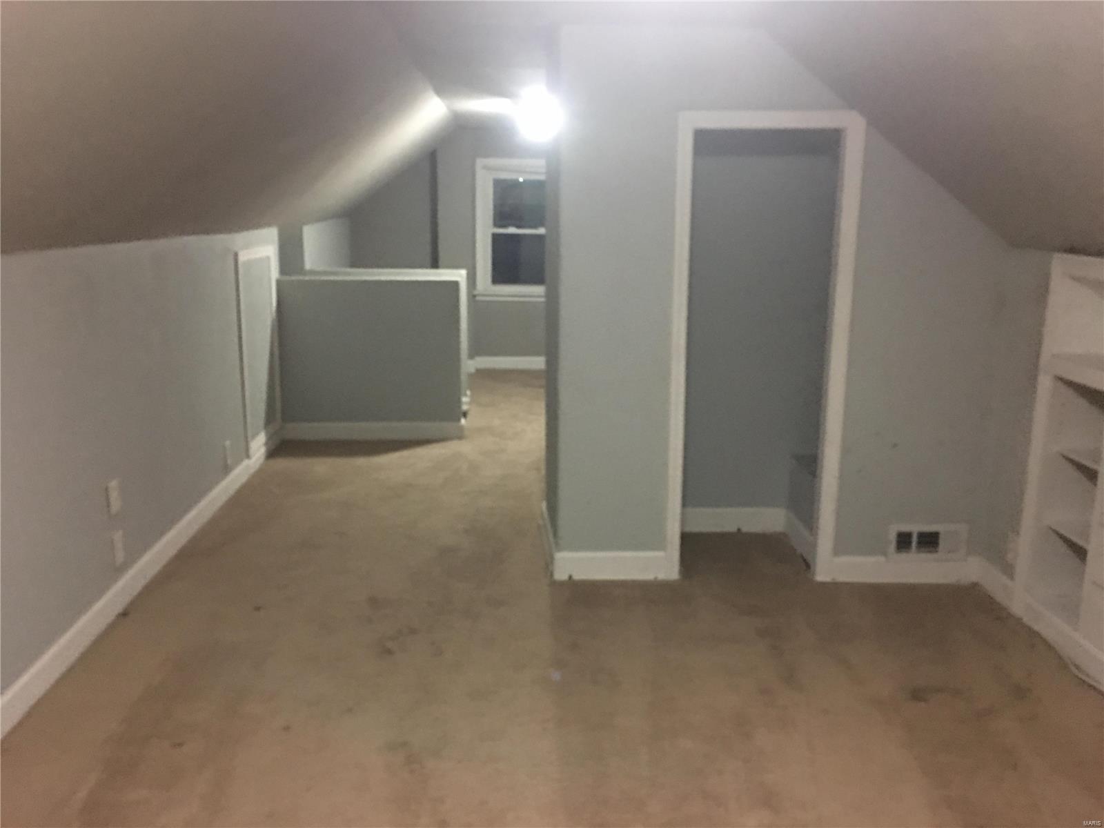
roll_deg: -1.4
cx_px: 552
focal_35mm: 29
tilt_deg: -11.4
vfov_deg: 48.2
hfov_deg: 61.7
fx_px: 925
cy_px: 414
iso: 80
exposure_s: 1/4
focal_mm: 4.15
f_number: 2.2
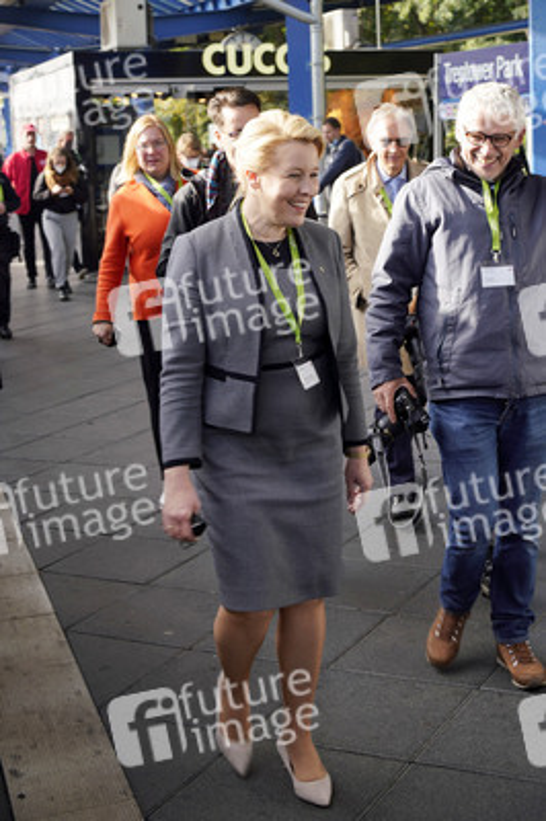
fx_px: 980
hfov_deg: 31.1
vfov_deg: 45.5
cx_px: 273
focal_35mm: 43
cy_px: 410
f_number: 5
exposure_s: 1/125
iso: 100
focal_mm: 43
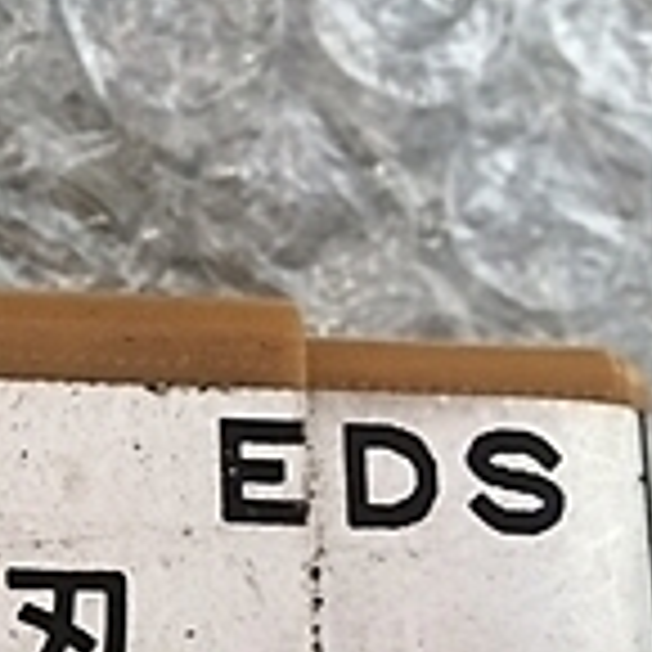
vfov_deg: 15.3
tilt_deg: -81.8
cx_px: -594
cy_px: 513
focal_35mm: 113
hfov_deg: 13.5
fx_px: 2408
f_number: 2.2
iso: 32
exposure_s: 1/40
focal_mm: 4.15
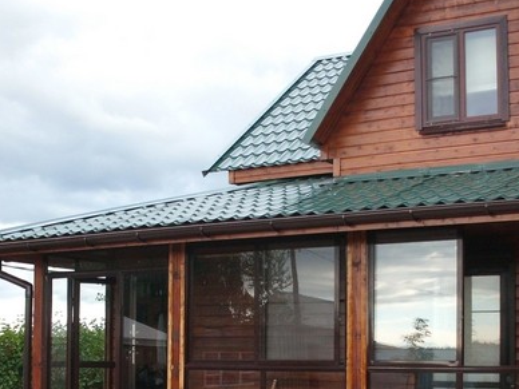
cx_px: 230
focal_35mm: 65
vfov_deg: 22.2
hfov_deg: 29.8
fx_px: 975
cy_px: 334
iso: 100
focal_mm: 6.3
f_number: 2.9
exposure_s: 1/200
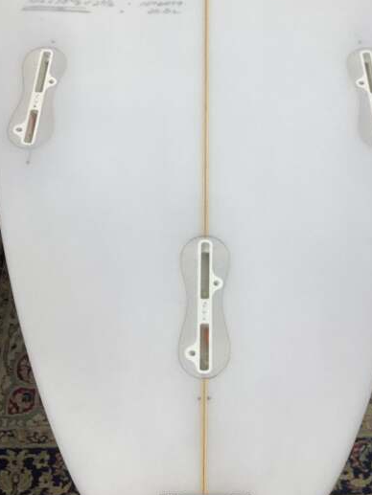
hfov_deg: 30.2
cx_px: 221
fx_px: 687
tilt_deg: -54.2
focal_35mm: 48
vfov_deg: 39.5
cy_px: 199
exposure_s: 1/100
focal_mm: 3.3
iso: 64
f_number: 2.4
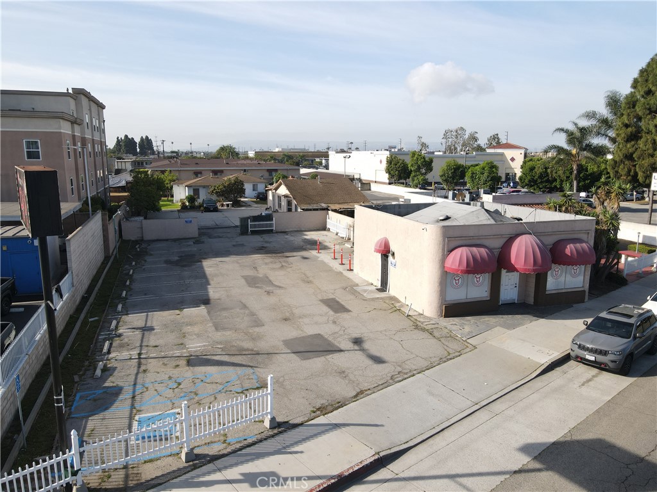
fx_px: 456
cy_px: 246
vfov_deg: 56.8
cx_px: 328
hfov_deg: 71.6
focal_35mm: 24
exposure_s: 1/30
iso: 100
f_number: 2.8
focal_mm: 4.5
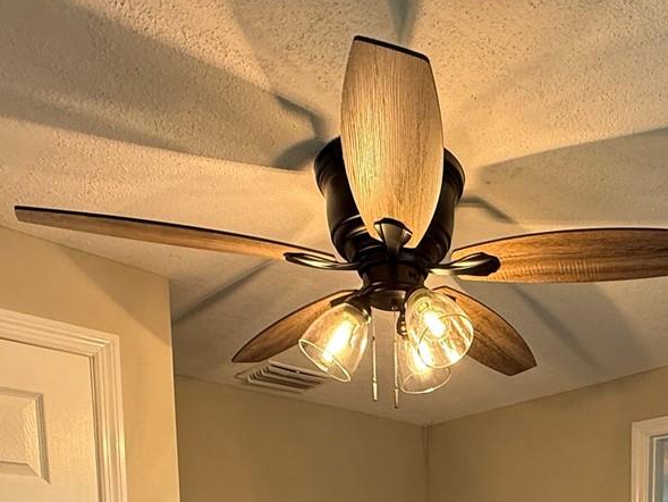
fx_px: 733
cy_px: 675
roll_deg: +0.7
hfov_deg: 47.4
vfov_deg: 29.3
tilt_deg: -6.8
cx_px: 488
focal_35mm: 38
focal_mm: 2.22
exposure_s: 1/120
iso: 200
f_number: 2.2
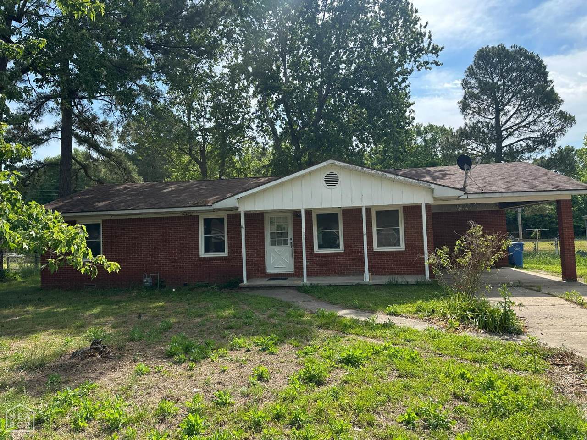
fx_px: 407
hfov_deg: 71.6
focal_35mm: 24
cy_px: 220
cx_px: 294
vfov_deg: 56.8
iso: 80
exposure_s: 1/2353
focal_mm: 6.86
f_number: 1.78
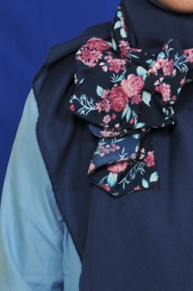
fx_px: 1806
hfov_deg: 6.1
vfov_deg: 9.2
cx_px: 171
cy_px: 14
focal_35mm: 224
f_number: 11
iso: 200
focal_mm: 70
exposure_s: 1/100
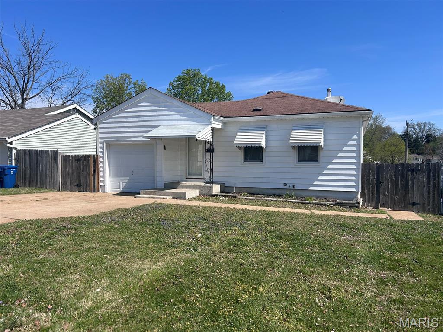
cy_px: 166
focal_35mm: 26
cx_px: 222
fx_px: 333
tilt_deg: -1.1
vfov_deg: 53.1
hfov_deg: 67.3
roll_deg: -0.1
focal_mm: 5.7
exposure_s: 1/5319
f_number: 1.5
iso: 50
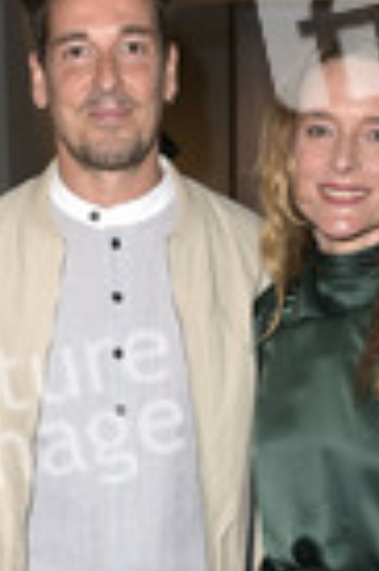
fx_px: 1108
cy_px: 638
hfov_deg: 19.3
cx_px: 92
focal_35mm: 70
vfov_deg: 26.5
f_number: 5.6
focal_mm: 24
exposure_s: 1/100
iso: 640
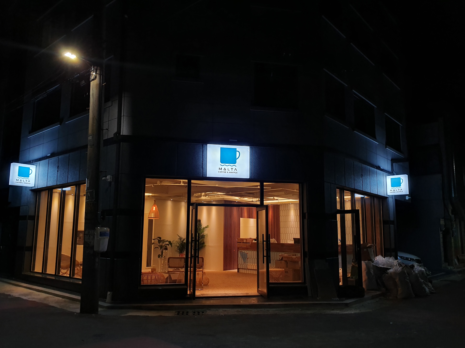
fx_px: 363
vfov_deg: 51.3
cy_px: 179
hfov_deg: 65.3
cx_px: 228
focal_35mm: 27
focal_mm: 4.32
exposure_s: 1/120
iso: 100
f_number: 2.4
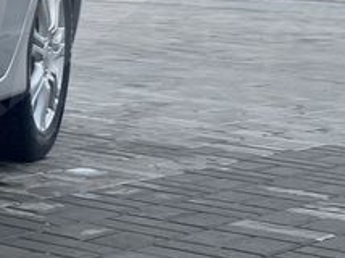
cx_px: -529
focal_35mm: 146
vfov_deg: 10.1
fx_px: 1453
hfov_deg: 11.0
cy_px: 18
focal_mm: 4.25
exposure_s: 1/858
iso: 32
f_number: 1.8
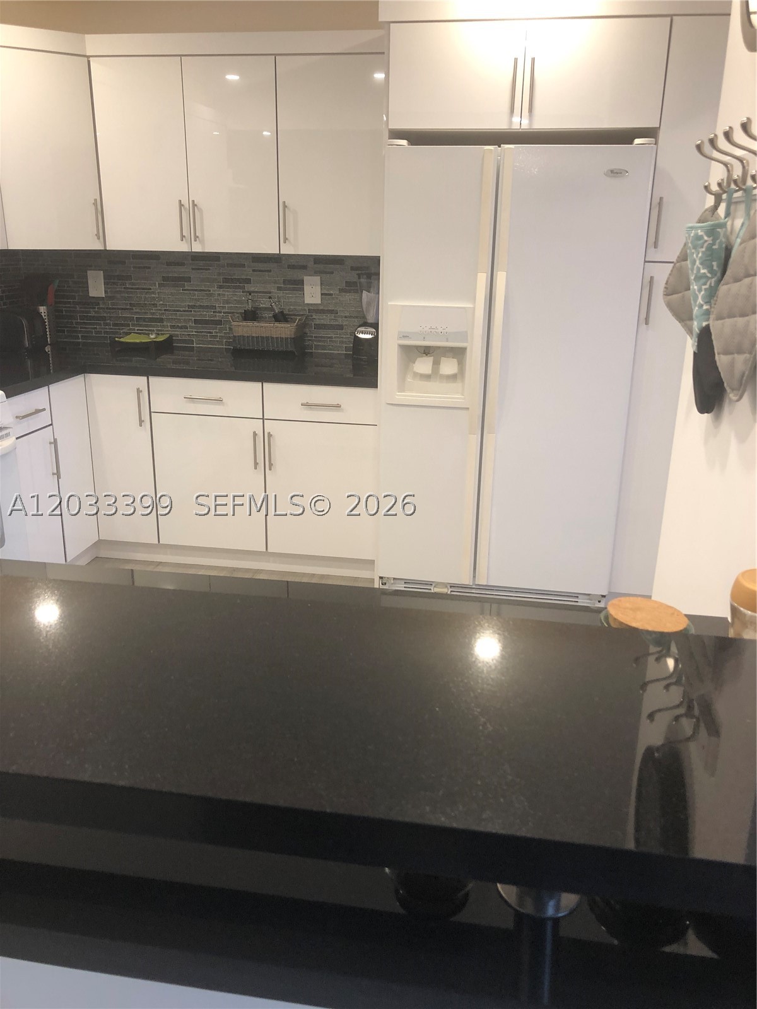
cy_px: 504
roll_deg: -1.2
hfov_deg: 49.7
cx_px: 378
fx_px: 816
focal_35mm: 28
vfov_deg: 63.4
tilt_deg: -18.2
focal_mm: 4
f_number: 1.8
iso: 32
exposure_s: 1/24
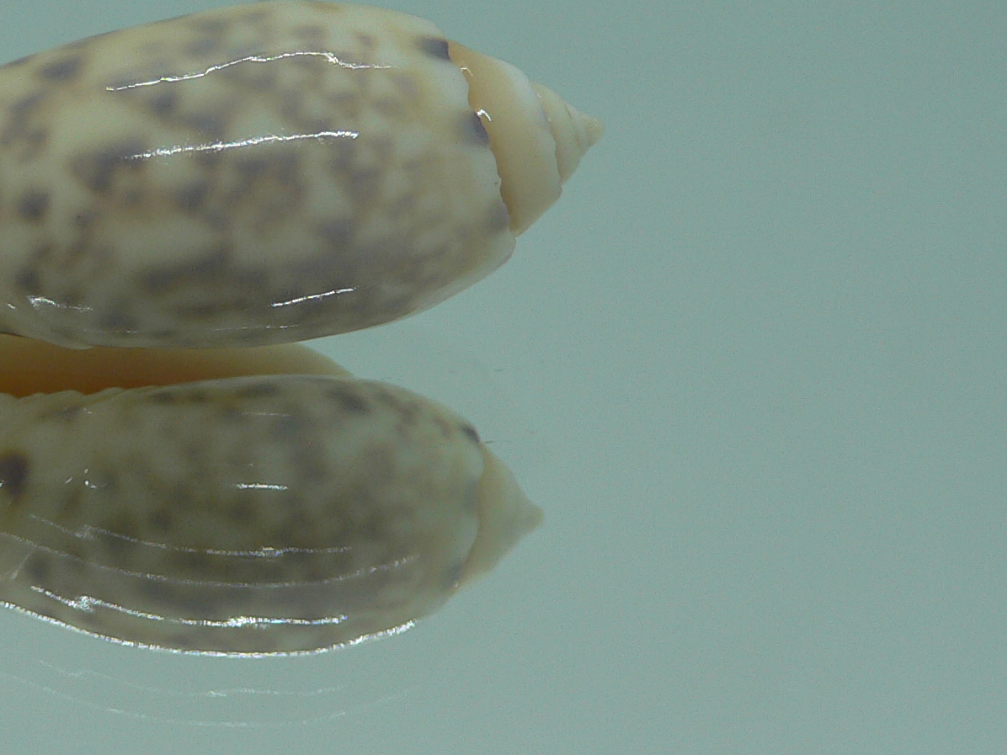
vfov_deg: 24.8
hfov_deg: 31.9
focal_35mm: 59
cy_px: 319
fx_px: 1716
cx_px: 215
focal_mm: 4.6
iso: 80
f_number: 2.8
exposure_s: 1/60
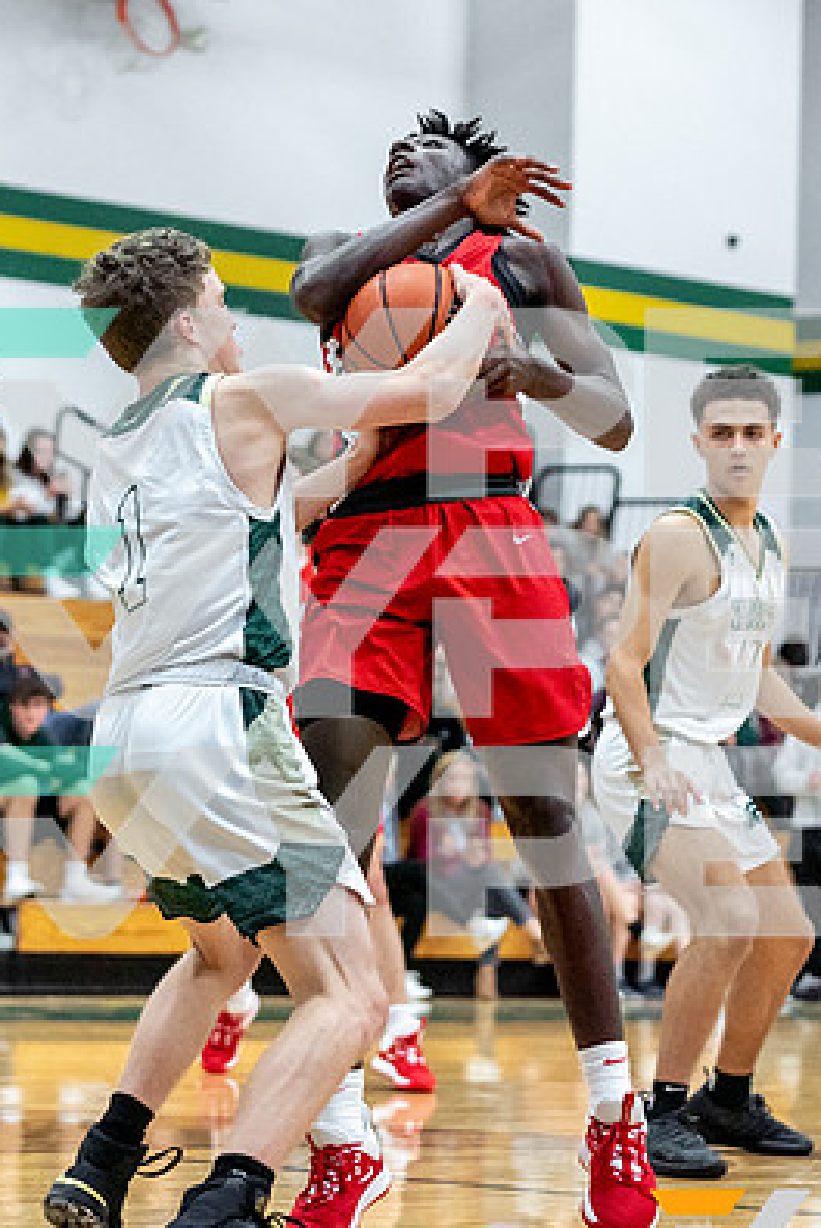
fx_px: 4541
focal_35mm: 133
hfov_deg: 10.3
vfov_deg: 15.4
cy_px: 604
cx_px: 292
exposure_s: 1/800
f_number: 2.8
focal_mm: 70
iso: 1250
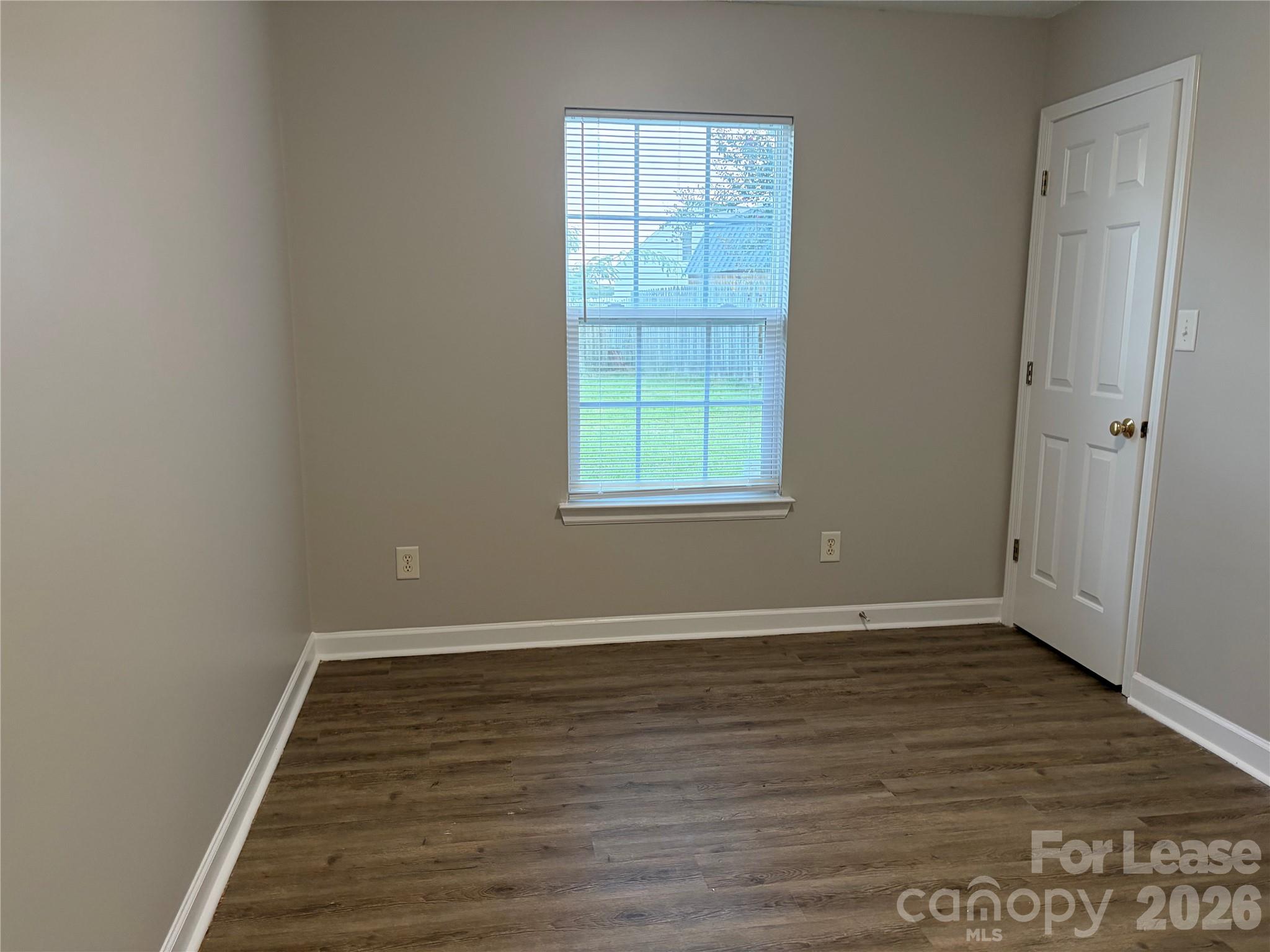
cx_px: 635
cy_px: 476
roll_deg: -0.1
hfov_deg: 67.3
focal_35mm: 26
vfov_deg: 53.1
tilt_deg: -9.7
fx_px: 954
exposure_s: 1/60
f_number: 1.6
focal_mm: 5.96
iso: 200
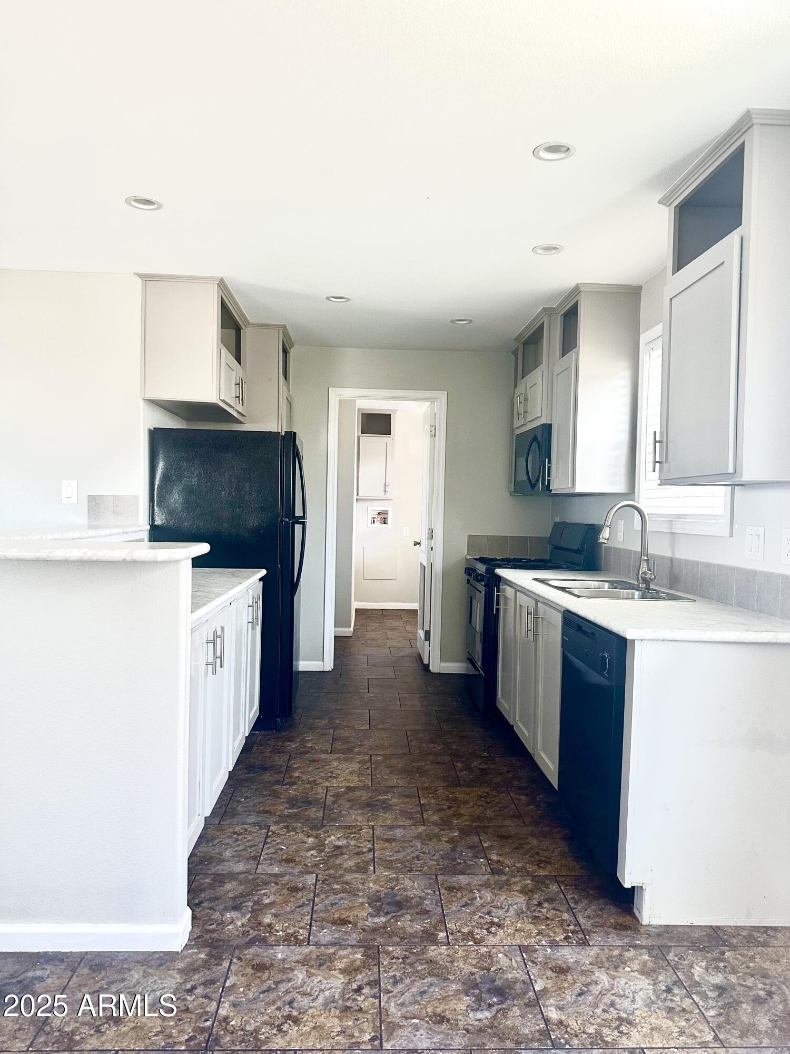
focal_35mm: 24
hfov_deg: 56.8
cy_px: 527
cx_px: 395
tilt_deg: -2.3
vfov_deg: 71.6
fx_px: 730
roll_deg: -1.7
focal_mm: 6.86
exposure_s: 1/121
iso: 250
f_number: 1.78
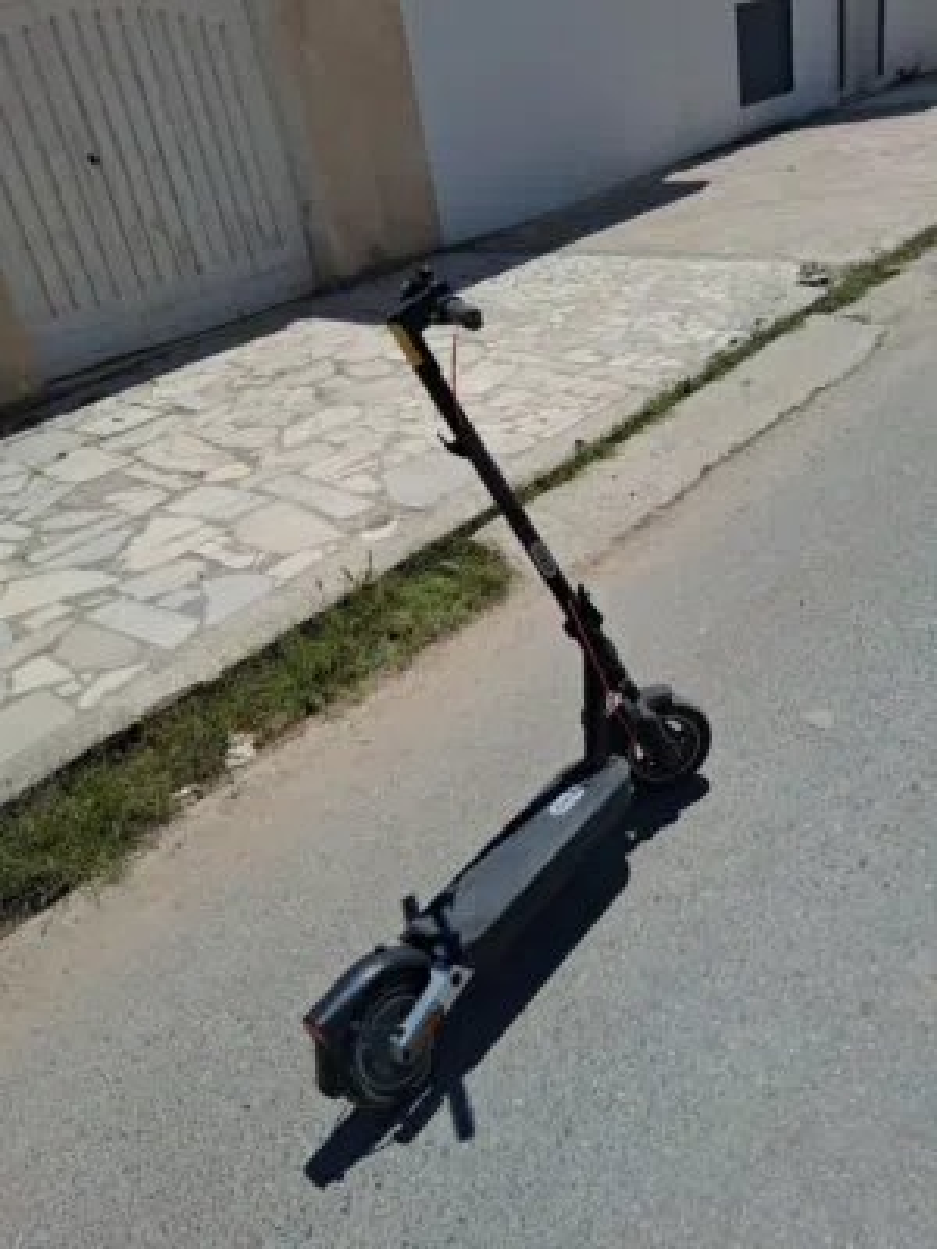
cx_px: 468
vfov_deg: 67.3
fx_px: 938
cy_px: 624
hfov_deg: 53.1
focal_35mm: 26
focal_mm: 3.98
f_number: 1.8
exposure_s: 1/1064
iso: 25
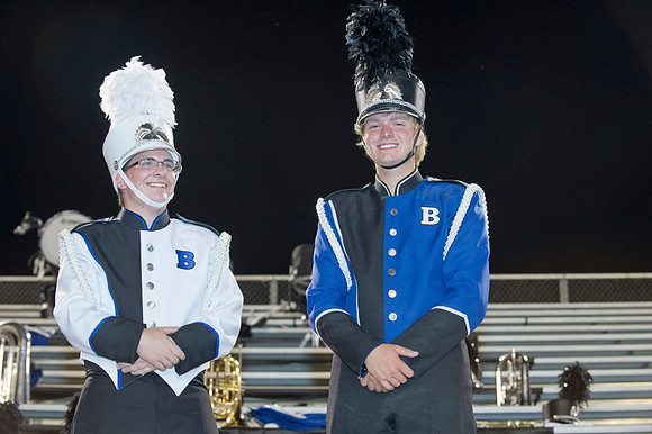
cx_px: 326
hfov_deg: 28.9
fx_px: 1267
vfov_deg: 19.4
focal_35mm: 70
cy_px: 217
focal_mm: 70
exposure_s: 1/100
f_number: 3.5
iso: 3200
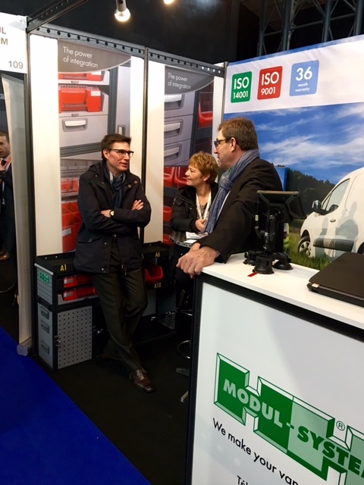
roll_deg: -2.5
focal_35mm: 29
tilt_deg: -8.3
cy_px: 242
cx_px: 182
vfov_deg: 61.7
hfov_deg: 48.2
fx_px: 407
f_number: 2.2
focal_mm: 4.15
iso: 100
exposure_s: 1/17
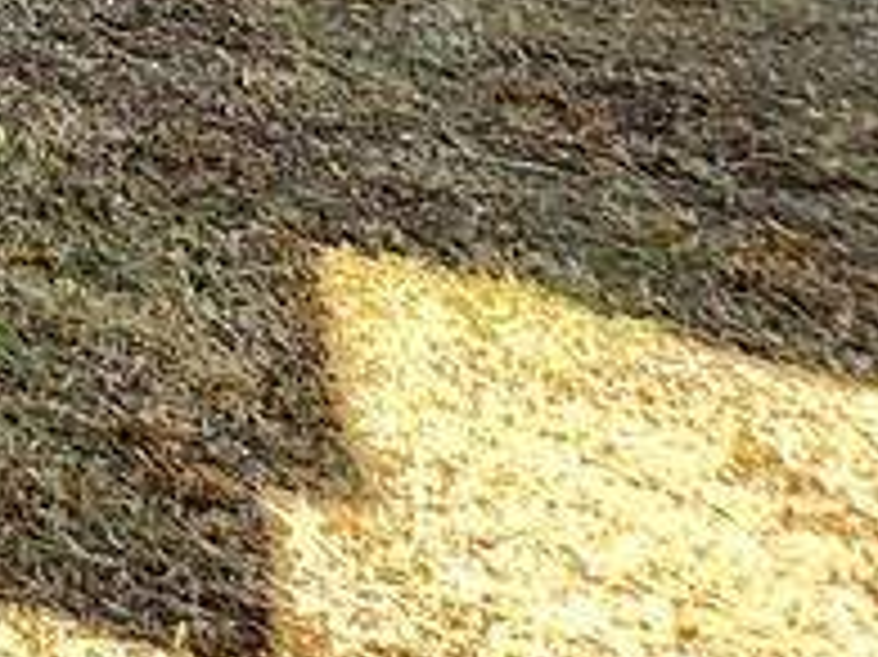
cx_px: -2031
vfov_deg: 11.4
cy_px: -1138
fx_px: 2433
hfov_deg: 10.2
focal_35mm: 96
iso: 50
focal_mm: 2.2
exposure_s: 1/435
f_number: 2.2
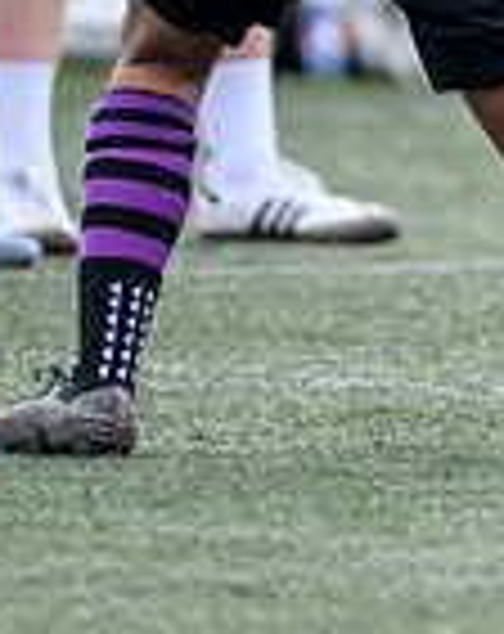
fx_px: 32697
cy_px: -170
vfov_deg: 1.1
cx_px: 1229
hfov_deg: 0.9
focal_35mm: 1746
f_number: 3.2
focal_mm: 400
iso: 500
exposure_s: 1/1600
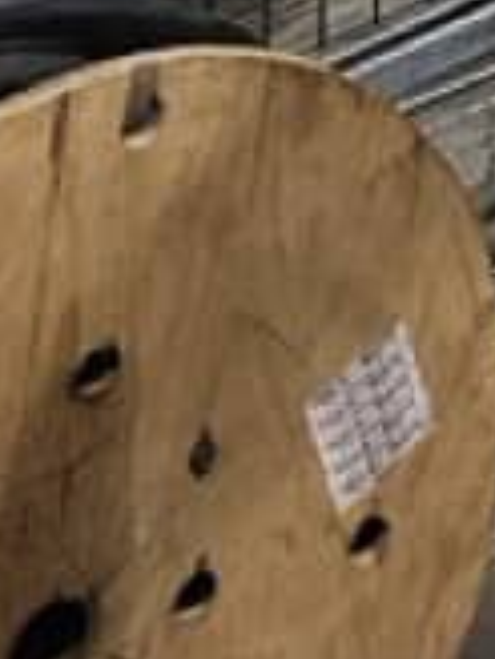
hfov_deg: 7.5
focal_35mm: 180
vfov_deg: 8.6
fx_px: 3432
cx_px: 1316
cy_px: -1487
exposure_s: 1/120
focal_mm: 6.3
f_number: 1.7
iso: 1000
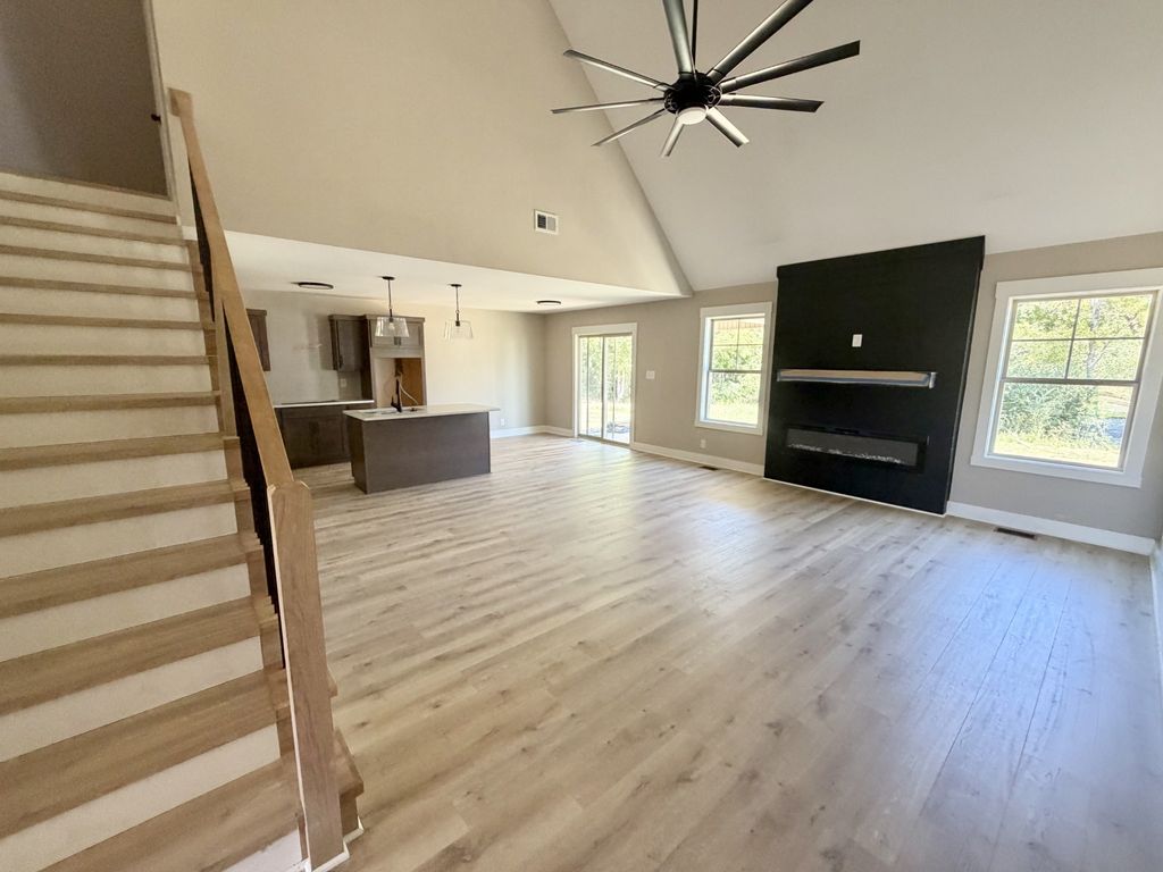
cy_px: 436
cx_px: 582
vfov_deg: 85.7
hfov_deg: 102.1
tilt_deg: -8.3
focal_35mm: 14
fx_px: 470
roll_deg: -1.0
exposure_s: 1/95
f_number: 2.2
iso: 320
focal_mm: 2.22
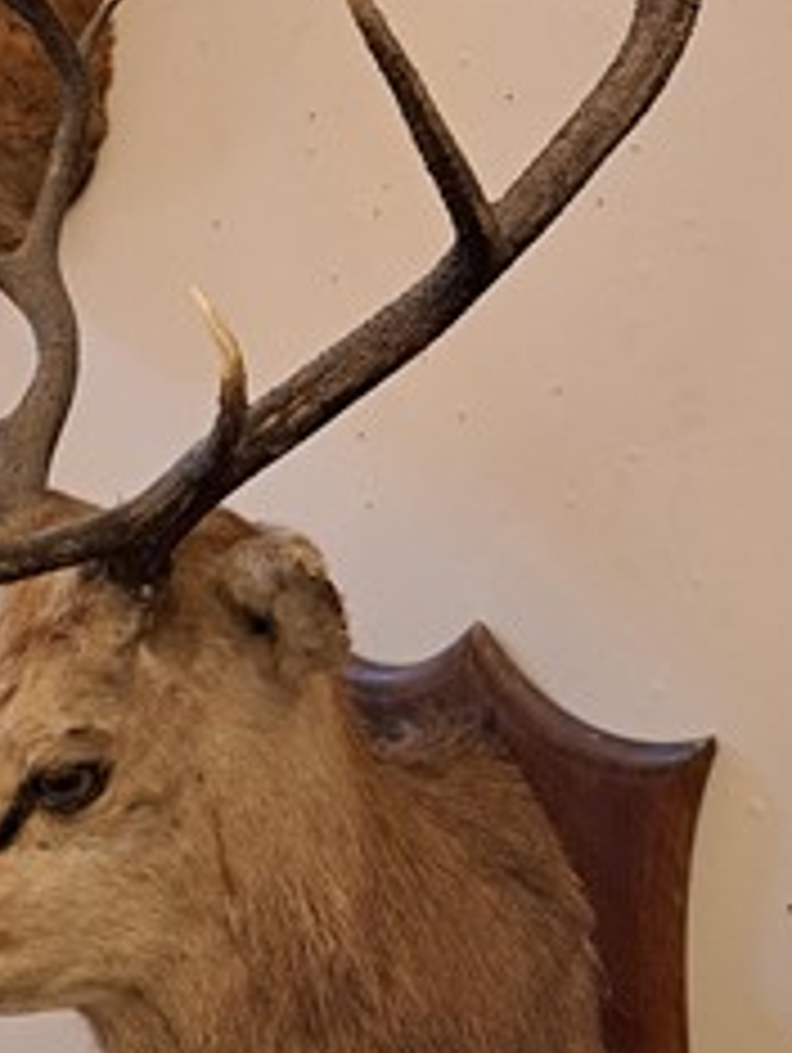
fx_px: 1248
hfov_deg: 34.7
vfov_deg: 44.1
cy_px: 256
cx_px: 230
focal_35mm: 41
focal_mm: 5.23
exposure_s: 1/50
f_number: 1.8
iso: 320
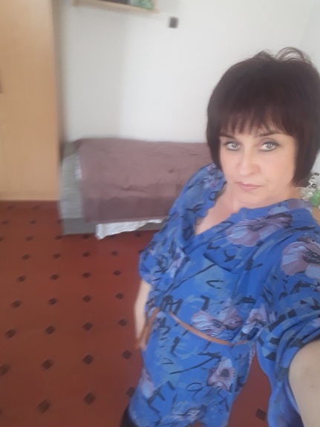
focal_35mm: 24
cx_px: 155
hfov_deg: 56.8
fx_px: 296
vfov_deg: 71.6
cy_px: 215
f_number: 2.2
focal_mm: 1.92
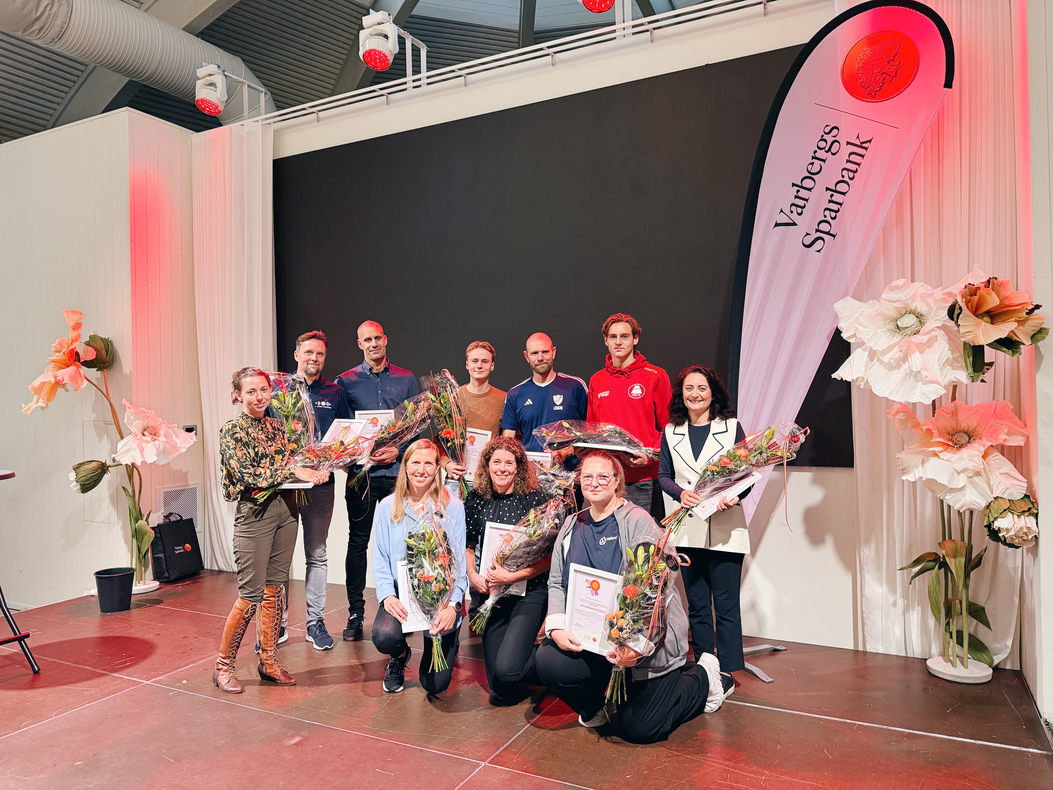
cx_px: 526
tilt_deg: +0.8
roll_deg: +0.3
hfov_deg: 71.6
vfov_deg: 56.8
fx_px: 730
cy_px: 395
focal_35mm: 24
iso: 320
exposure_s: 1/50
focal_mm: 6.76
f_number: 1.78
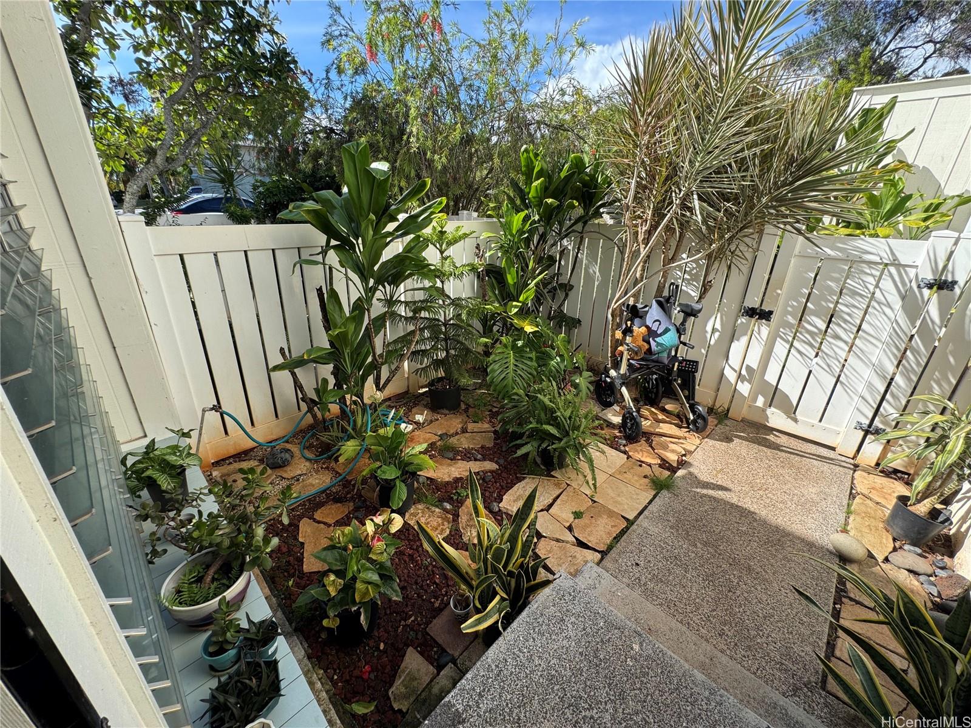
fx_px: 393
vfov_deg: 85.7
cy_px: 364
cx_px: 486
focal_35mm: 14
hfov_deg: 102.1
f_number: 2.2
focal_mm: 2.22
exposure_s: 1/421
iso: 40
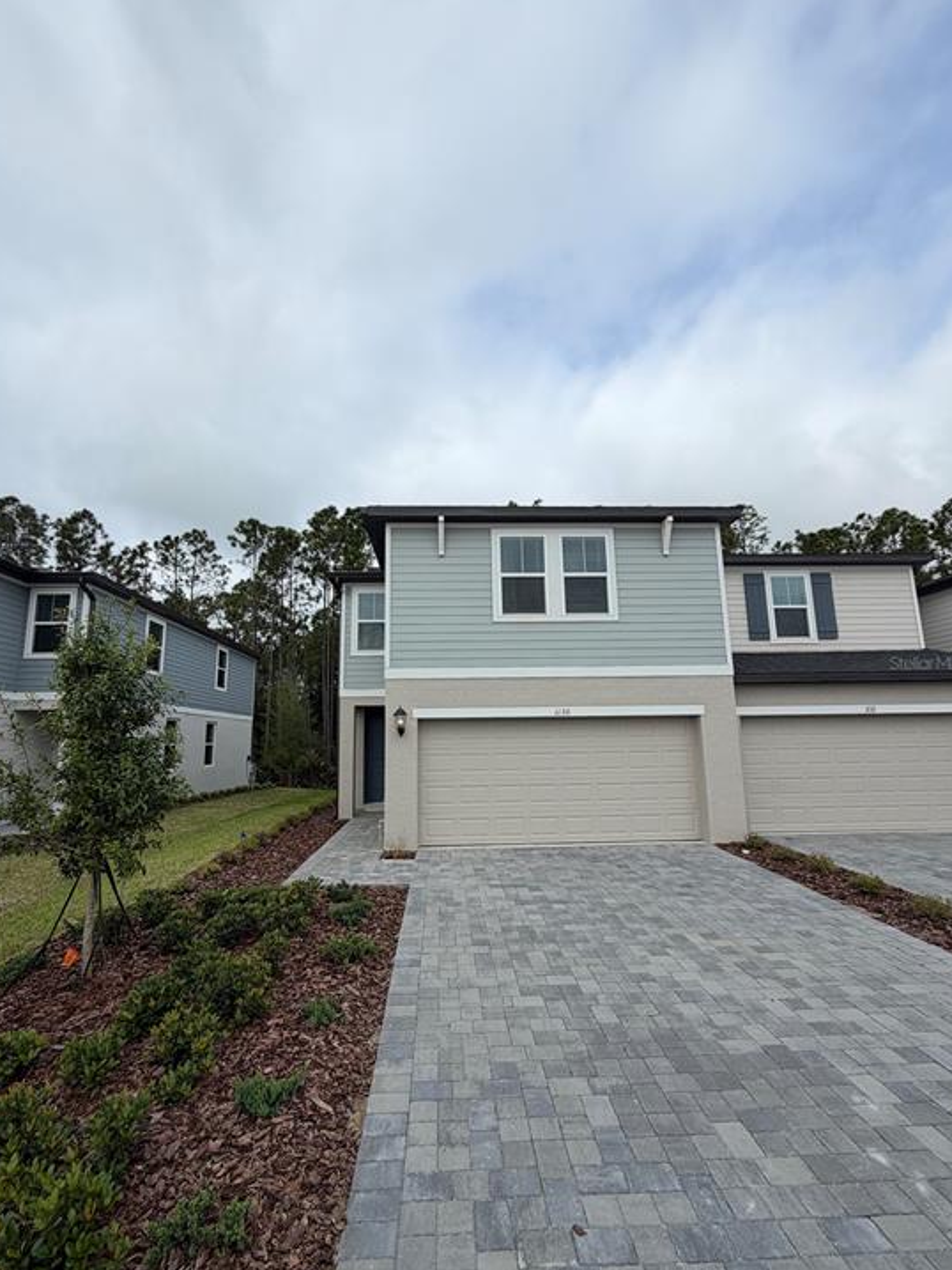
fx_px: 550
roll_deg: +0.8
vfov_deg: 98.1
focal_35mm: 15
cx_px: 460
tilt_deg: +8.3
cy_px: 662
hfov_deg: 81.7
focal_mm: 2.22
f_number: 2.2
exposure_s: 1/770
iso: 32
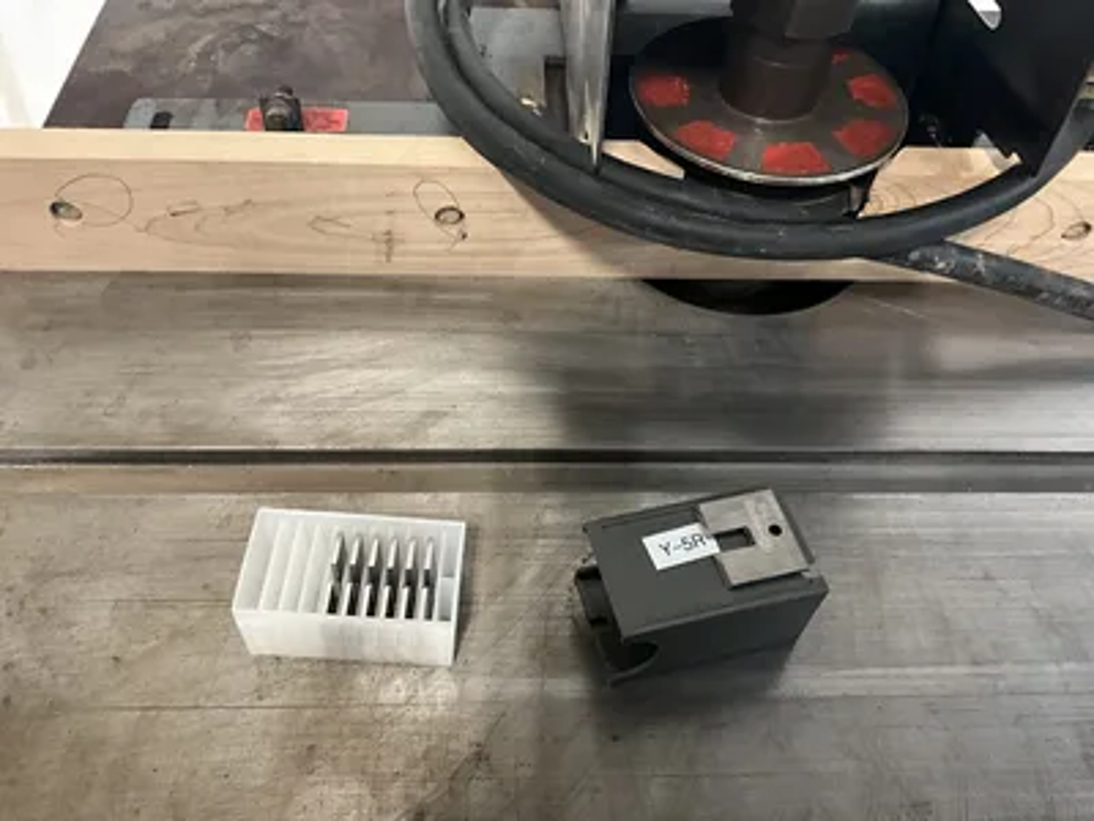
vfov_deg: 48.2
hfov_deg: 61.7
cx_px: 547
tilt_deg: -53.0
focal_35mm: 29
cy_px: 410
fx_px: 917
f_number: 1.8
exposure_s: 1/30
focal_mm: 3
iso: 320
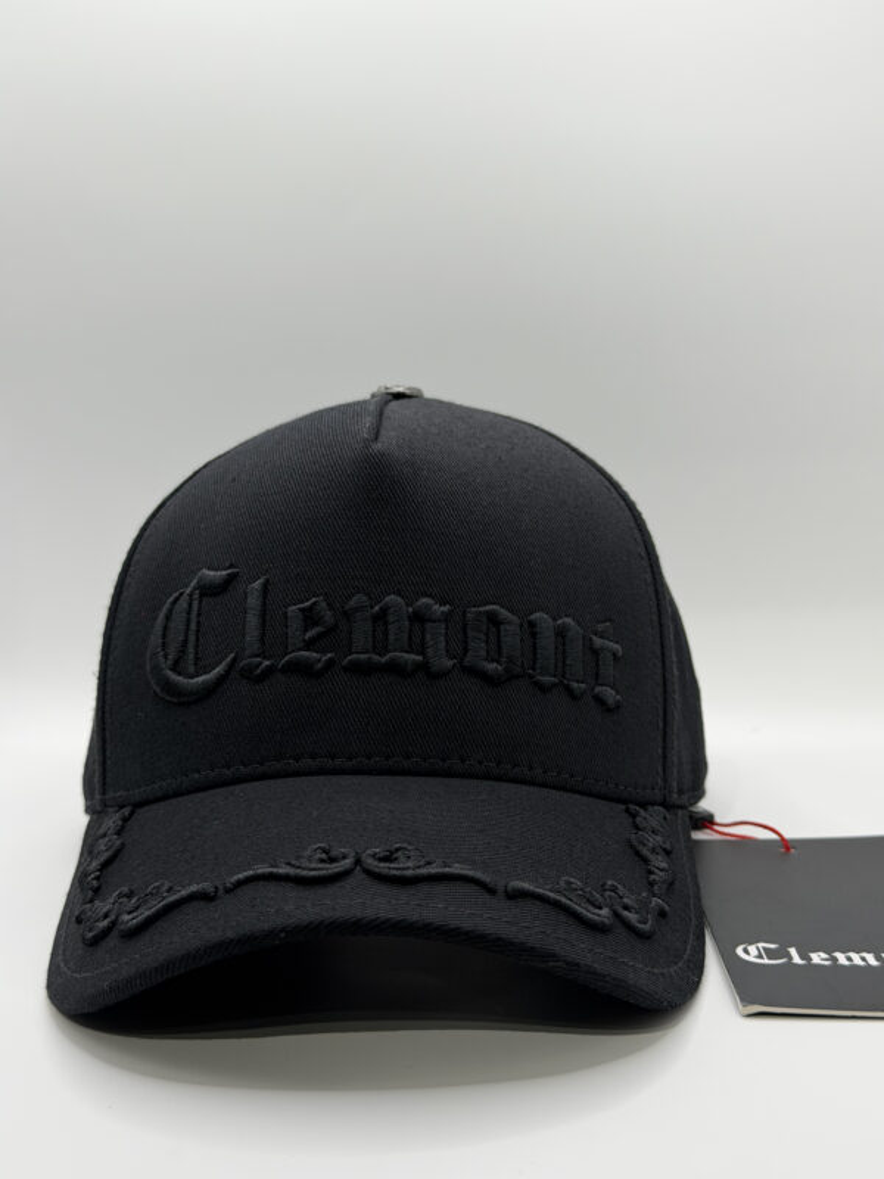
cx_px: 442
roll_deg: -0.2
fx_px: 1634
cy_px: 590
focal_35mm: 48
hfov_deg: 30.3
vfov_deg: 39.7
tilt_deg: -8.2
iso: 50
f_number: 1.78
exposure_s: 1/183
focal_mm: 6.76
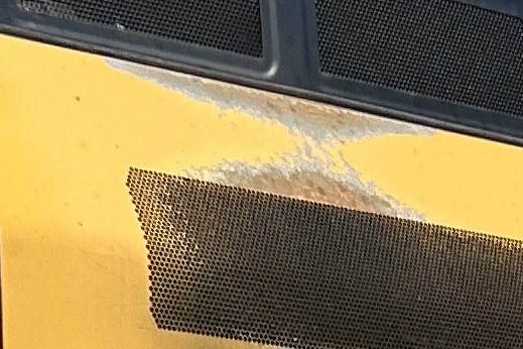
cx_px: 631
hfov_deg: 9.7
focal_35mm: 210
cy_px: 1002
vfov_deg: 6.1
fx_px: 3051
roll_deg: +1.3
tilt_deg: -3.2
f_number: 1.5
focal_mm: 5.7
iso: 50
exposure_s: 1/3704
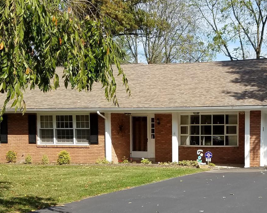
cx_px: 205
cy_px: 150
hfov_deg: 30.8
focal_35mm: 60
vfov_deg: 25.2
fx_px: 474
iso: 50
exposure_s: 1/1680
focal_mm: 4.2
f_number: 1.7
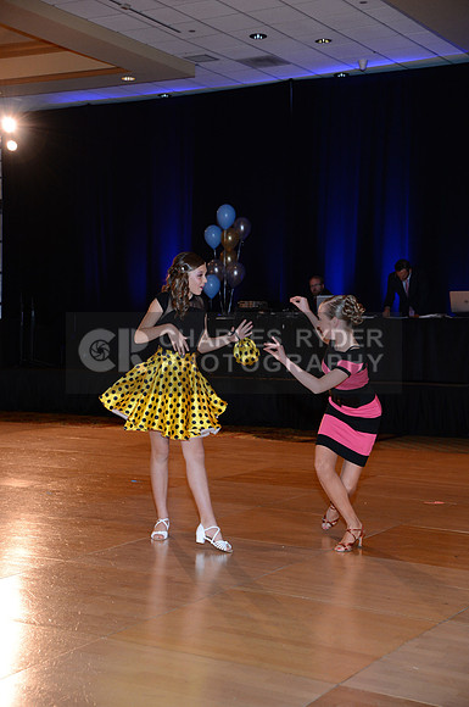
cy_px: 354
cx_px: 234
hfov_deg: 24.5
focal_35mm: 55
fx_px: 1078
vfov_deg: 36.3
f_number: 4.5
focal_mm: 55
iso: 2000
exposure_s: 1/200
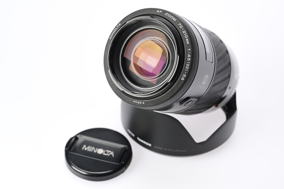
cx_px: 142
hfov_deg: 28.9
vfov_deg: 19.4
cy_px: 94
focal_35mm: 70
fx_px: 552
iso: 800
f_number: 10
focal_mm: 70
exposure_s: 1/80
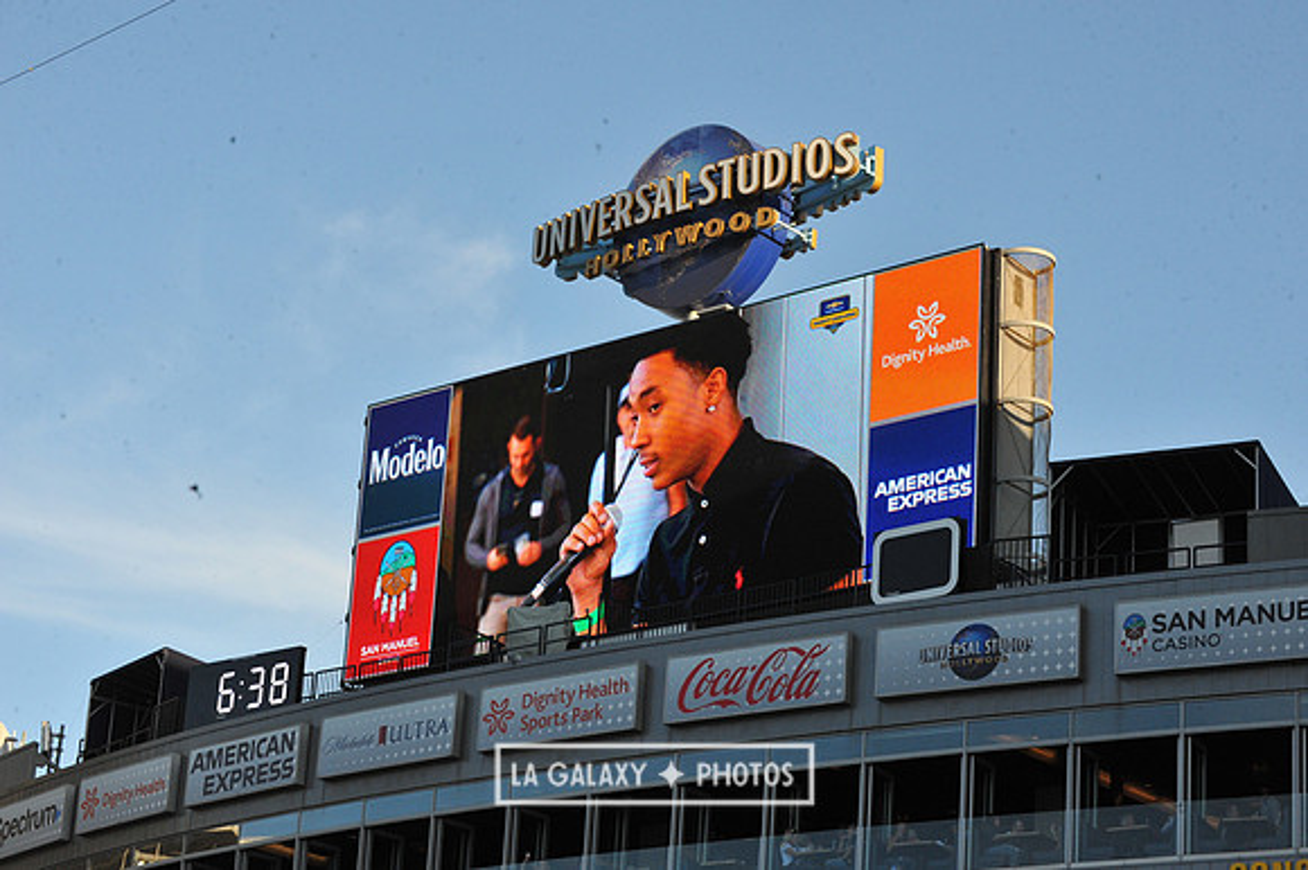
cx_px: 654
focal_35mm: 86
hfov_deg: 23.7
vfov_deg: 15.9
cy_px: 435
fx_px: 3123
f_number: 14
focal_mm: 86
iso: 1600
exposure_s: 1/800
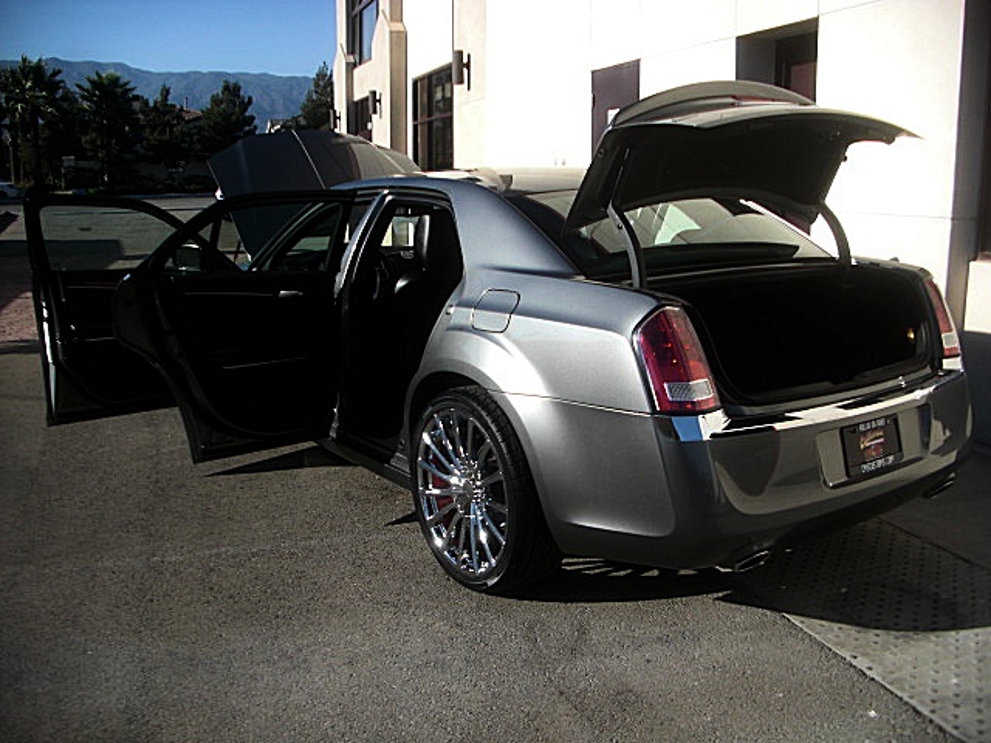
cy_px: 372
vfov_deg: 39.7
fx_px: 1031
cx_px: 496
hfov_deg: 51.4
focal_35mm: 36
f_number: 2.8
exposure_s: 1/640
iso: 50
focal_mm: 6.3
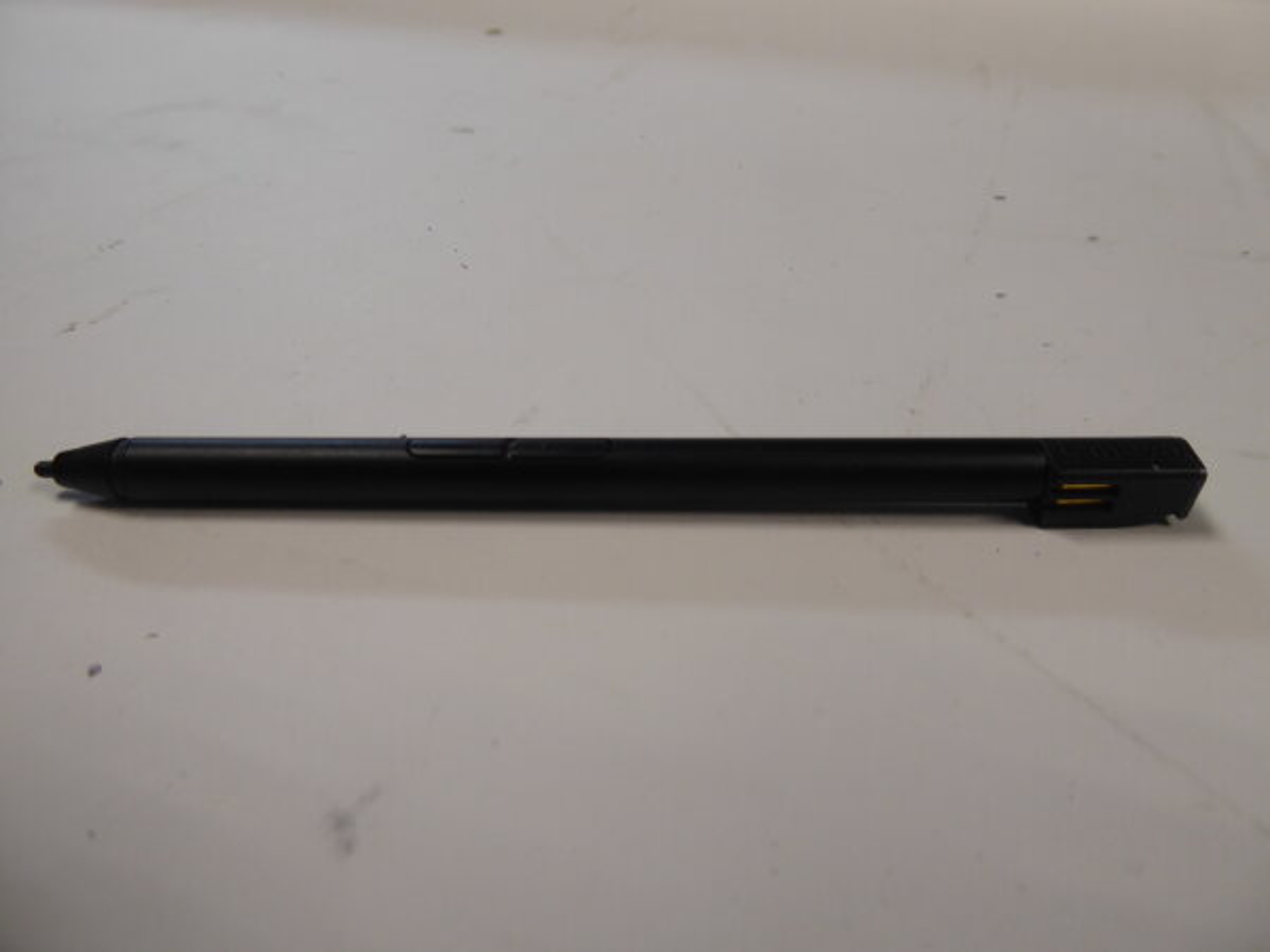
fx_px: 917
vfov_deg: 54.9
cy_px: 476
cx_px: 635
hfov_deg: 69.4
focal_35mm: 25
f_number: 3.3
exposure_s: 1/60
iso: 160
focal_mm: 4.3
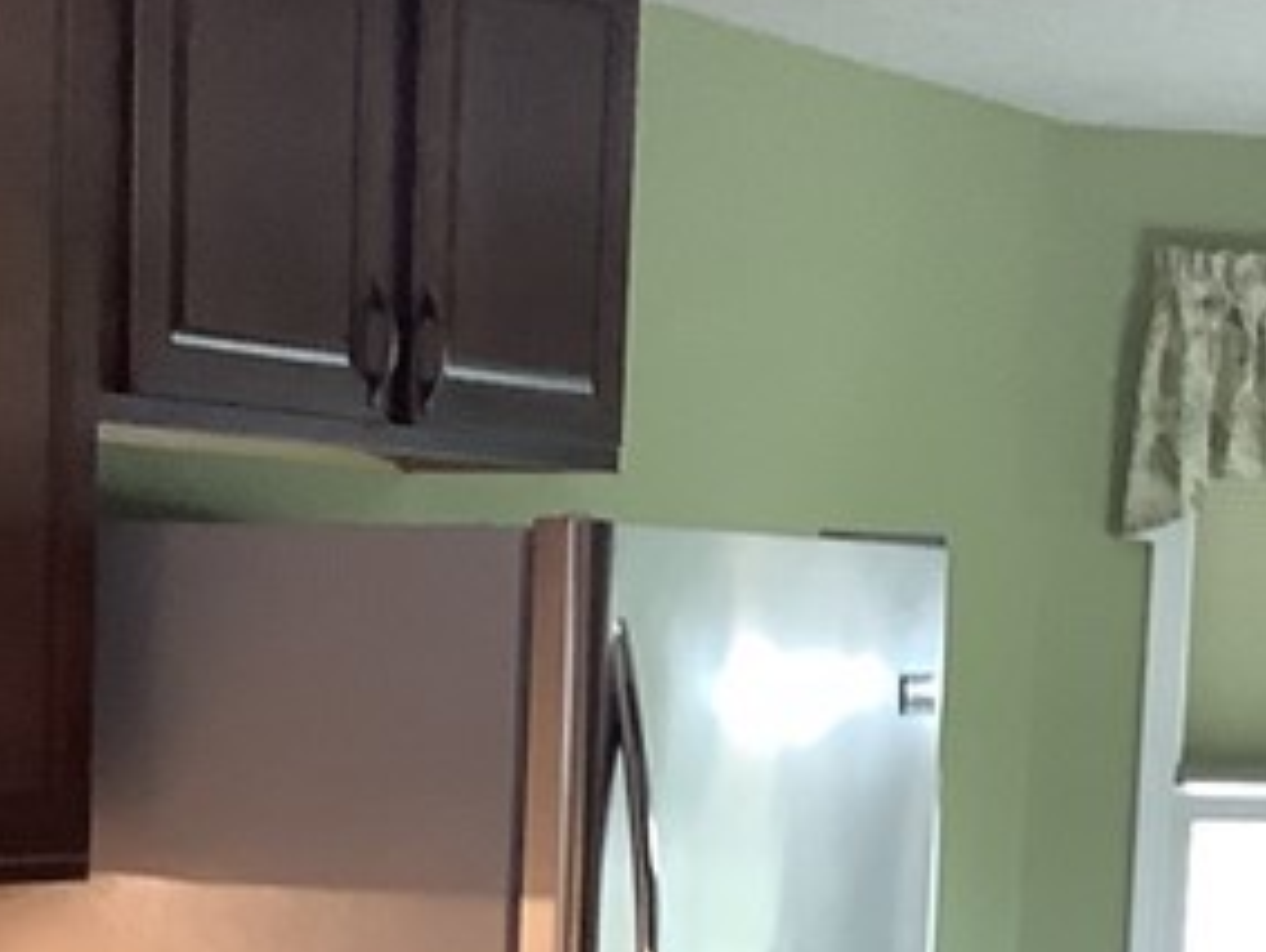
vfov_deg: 12.8
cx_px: 497
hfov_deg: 17.5
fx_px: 4101
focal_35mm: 112
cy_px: 1260
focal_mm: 3.3
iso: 200
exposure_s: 1/60
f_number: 2.4
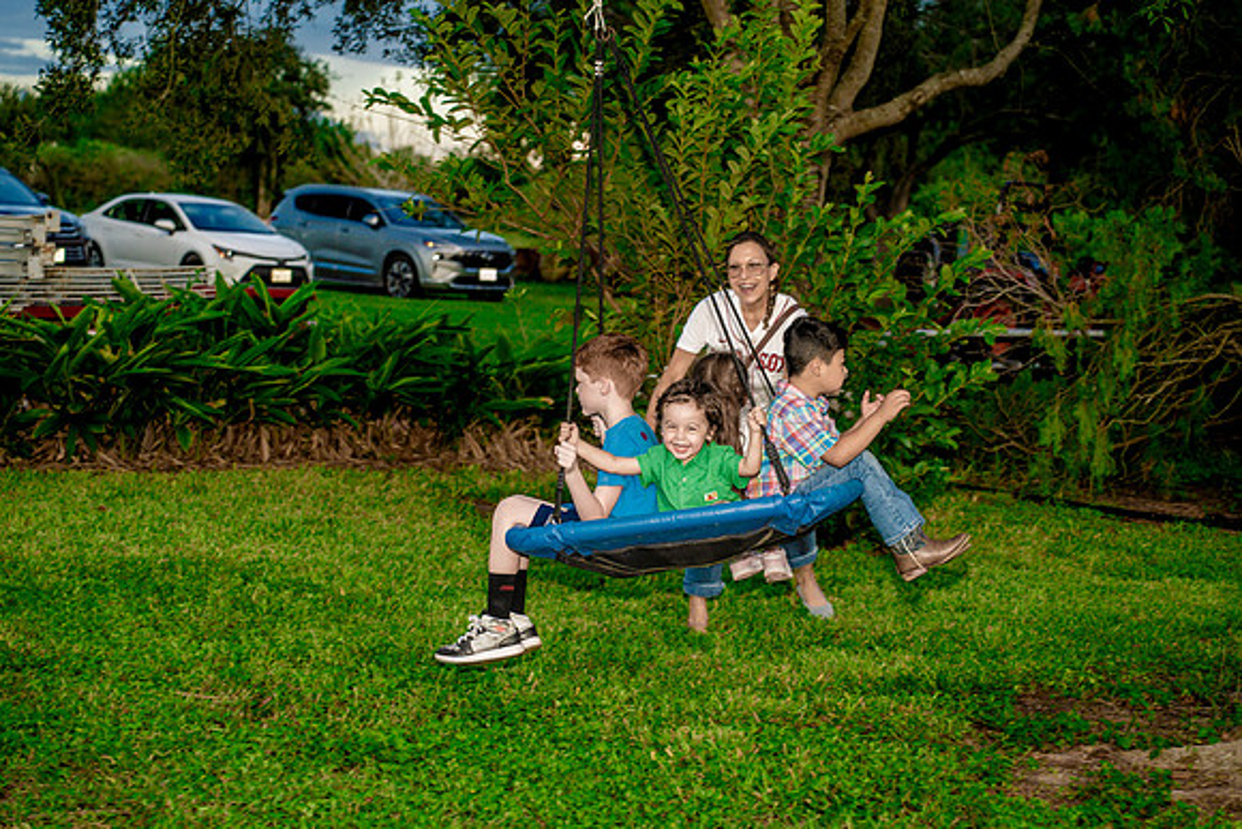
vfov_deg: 18.2
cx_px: 621
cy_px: 414
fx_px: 2588
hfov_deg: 27.0
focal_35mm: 75
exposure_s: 1/250
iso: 1250
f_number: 4.5
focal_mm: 75
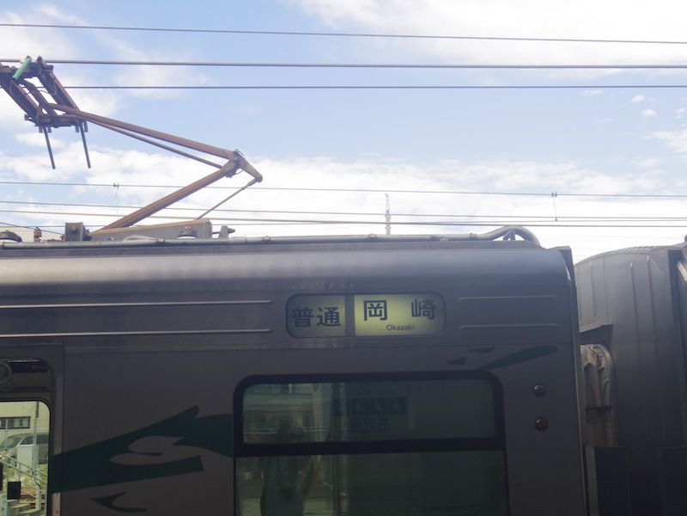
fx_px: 933
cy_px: 258
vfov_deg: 30.9
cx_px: 344
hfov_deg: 40.4
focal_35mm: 47
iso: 250
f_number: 4.5
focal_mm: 8.5
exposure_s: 1/400
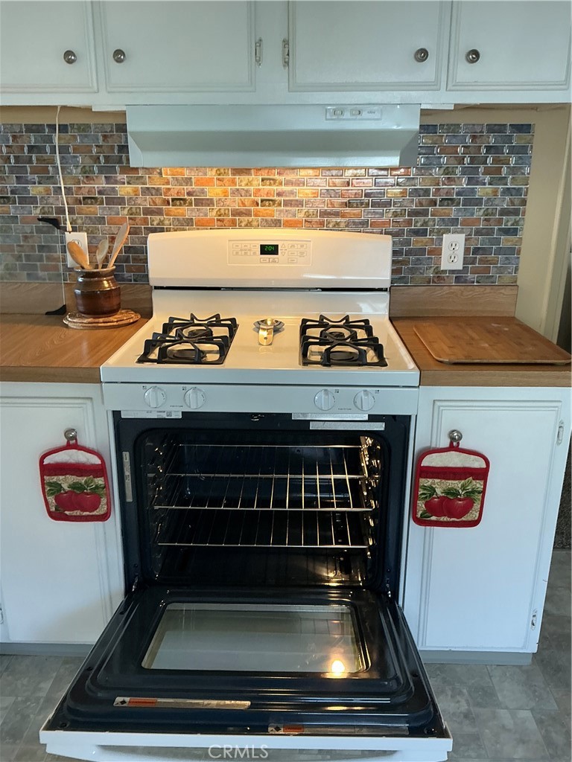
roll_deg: -0.7
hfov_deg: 49.7
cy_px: 381
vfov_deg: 63.4
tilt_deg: -16.9
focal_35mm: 28
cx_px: 286
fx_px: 617
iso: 64
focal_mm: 3
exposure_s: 1/60
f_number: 1.8
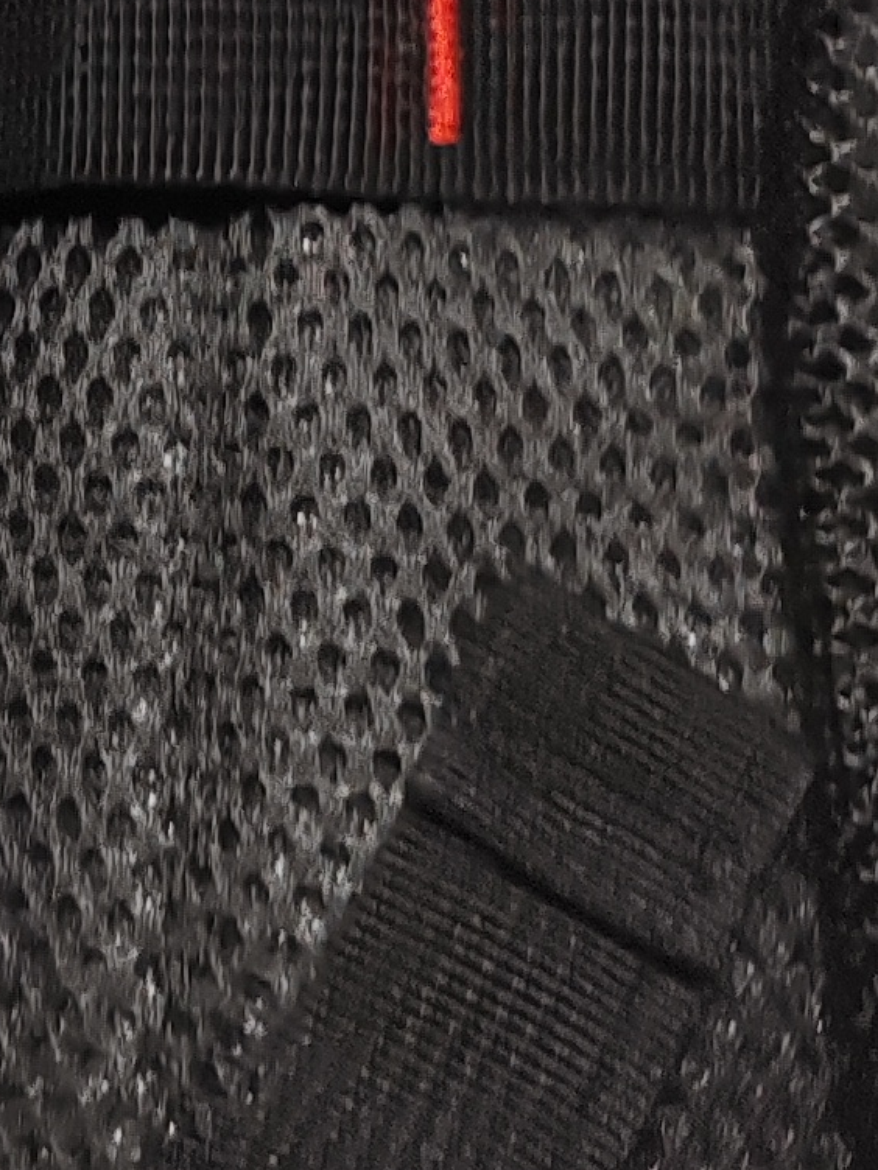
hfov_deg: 10.5
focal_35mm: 131
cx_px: -842
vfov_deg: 14.4
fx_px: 4430
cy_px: -356
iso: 3200
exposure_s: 1/50
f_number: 1.8
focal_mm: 6.14
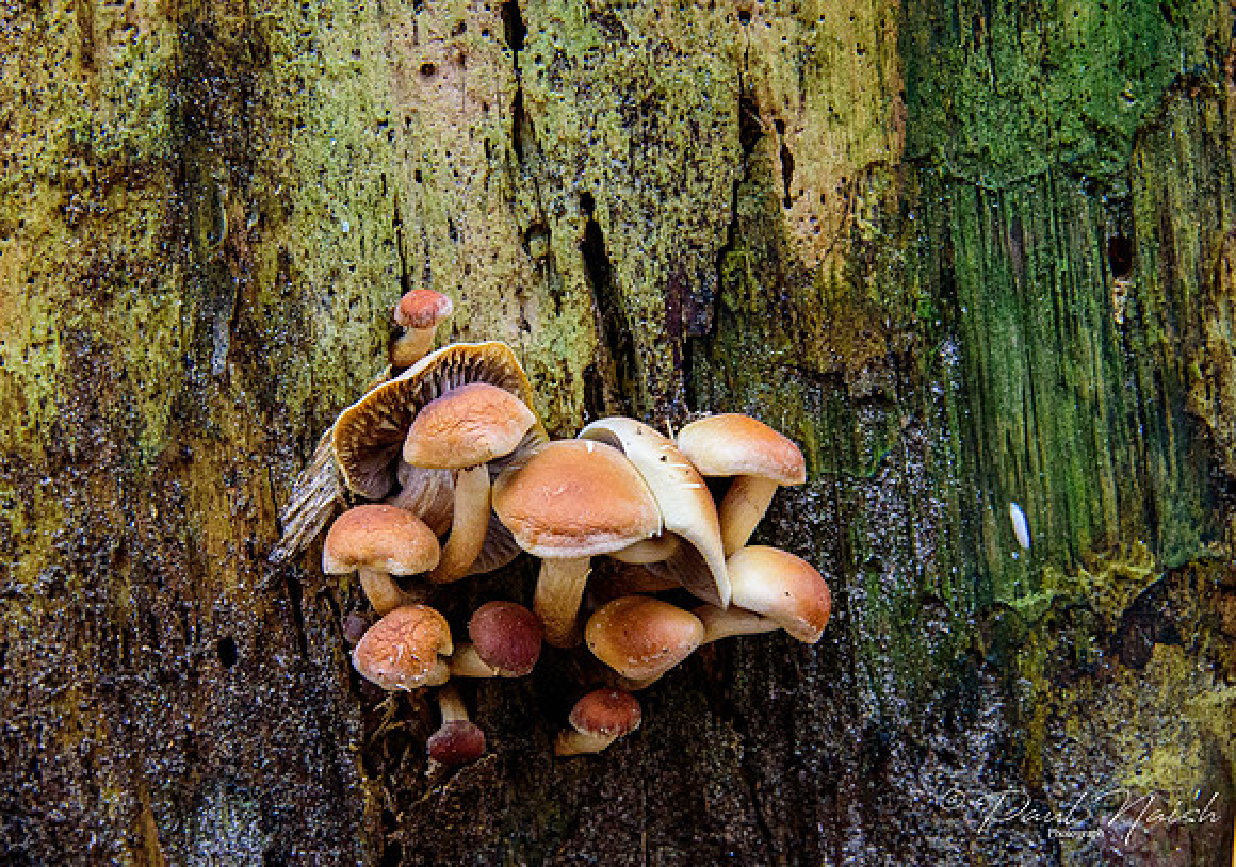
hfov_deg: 12.3
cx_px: 575
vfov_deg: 8.6
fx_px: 5746
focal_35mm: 165
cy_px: 476
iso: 7200
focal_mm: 145
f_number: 14
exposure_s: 1/200
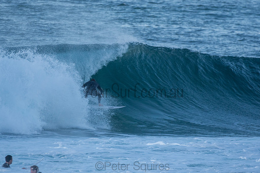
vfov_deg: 1.7
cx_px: 132
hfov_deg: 2.6
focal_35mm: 803
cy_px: 86
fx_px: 5797
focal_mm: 500
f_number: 5.6
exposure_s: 1/1600
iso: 900
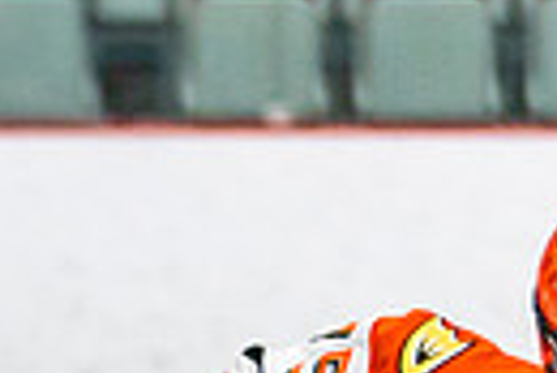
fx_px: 19253
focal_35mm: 1243
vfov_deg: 1.1
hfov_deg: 1.7
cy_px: 1009
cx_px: 415
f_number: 2.8
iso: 640
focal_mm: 130
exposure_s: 1/640
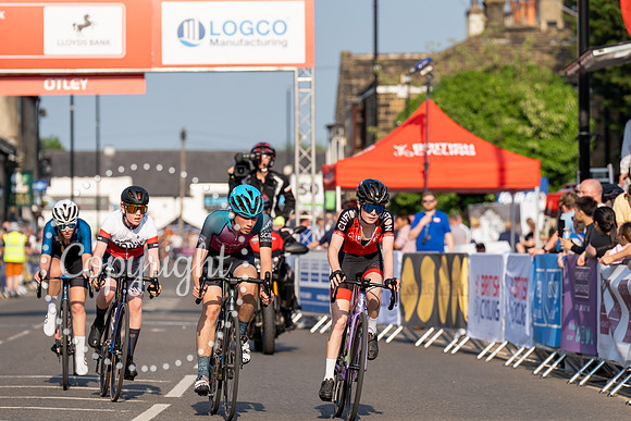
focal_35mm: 201
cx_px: 316
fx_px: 3528
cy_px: 210
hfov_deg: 10.2
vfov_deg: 6.8
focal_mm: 191
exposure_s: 1/1000
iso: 160
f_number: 4.5
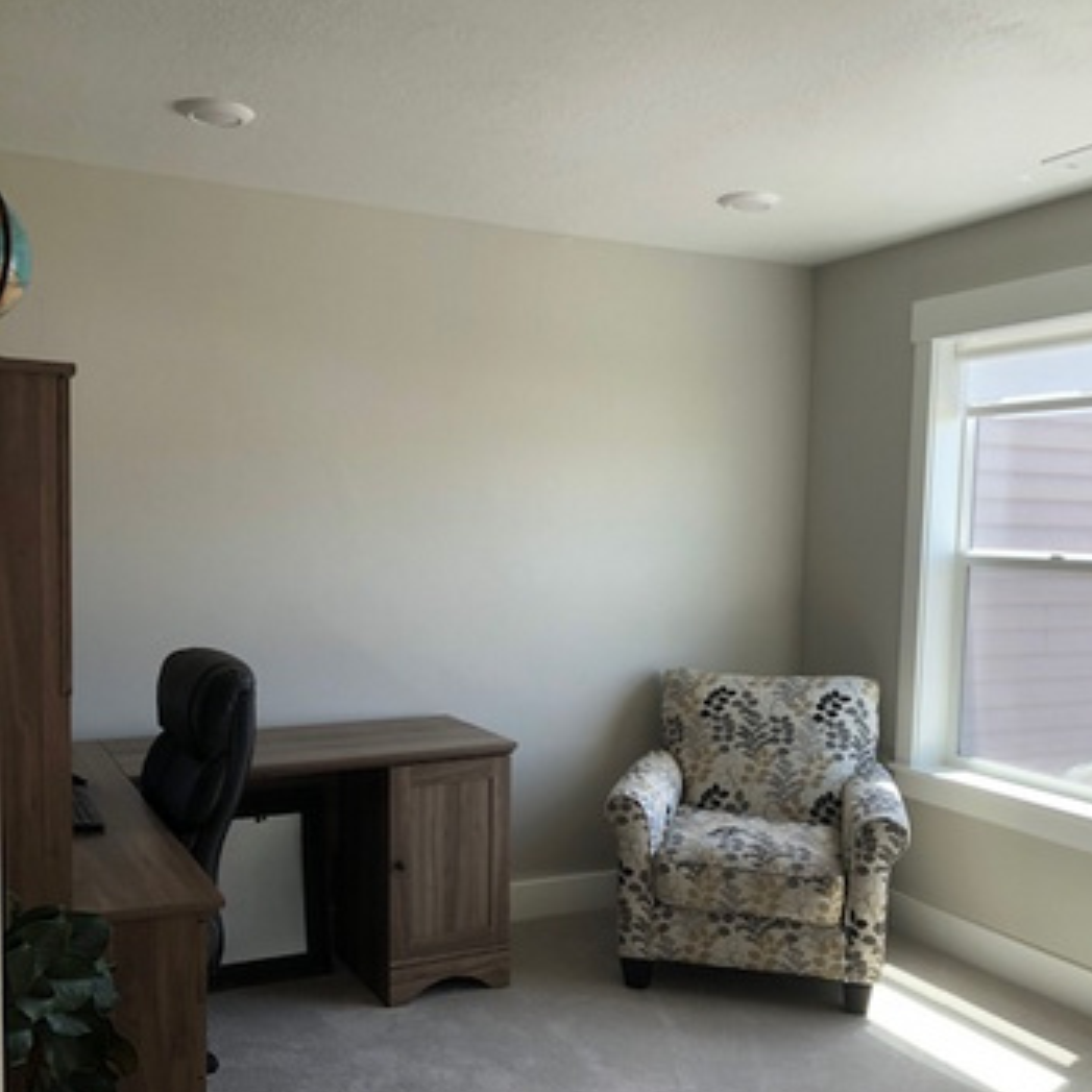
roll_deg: -0.7
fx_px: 1213
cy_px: 635
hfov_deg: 48.4
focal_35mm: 34
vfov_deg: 48.3
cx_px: 560
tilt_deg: -4.1
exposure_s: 1/120
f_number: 1.8
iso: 32
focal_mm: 3.99
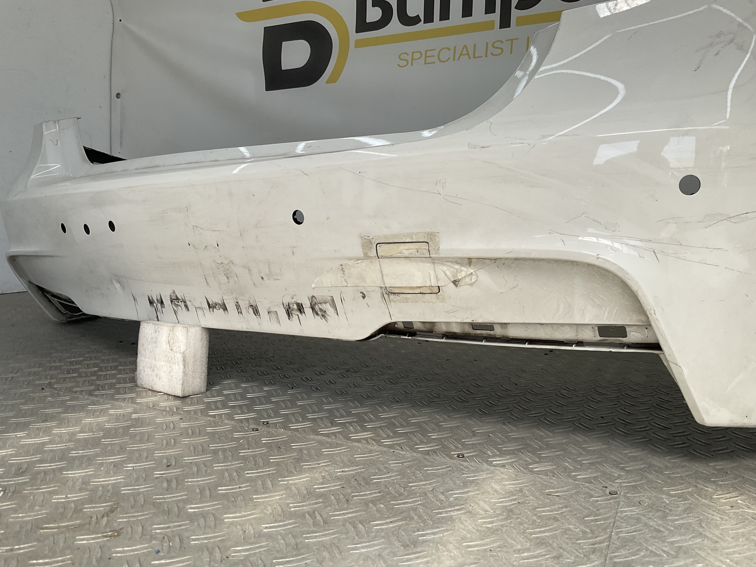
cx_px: 378
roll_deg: -0.7
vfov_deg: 48.2
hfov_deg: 61.7
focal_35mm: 29
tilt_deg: -6.1
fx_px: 633
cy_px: 284
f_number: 1.8
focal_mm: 3
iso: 16
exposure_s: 1/804
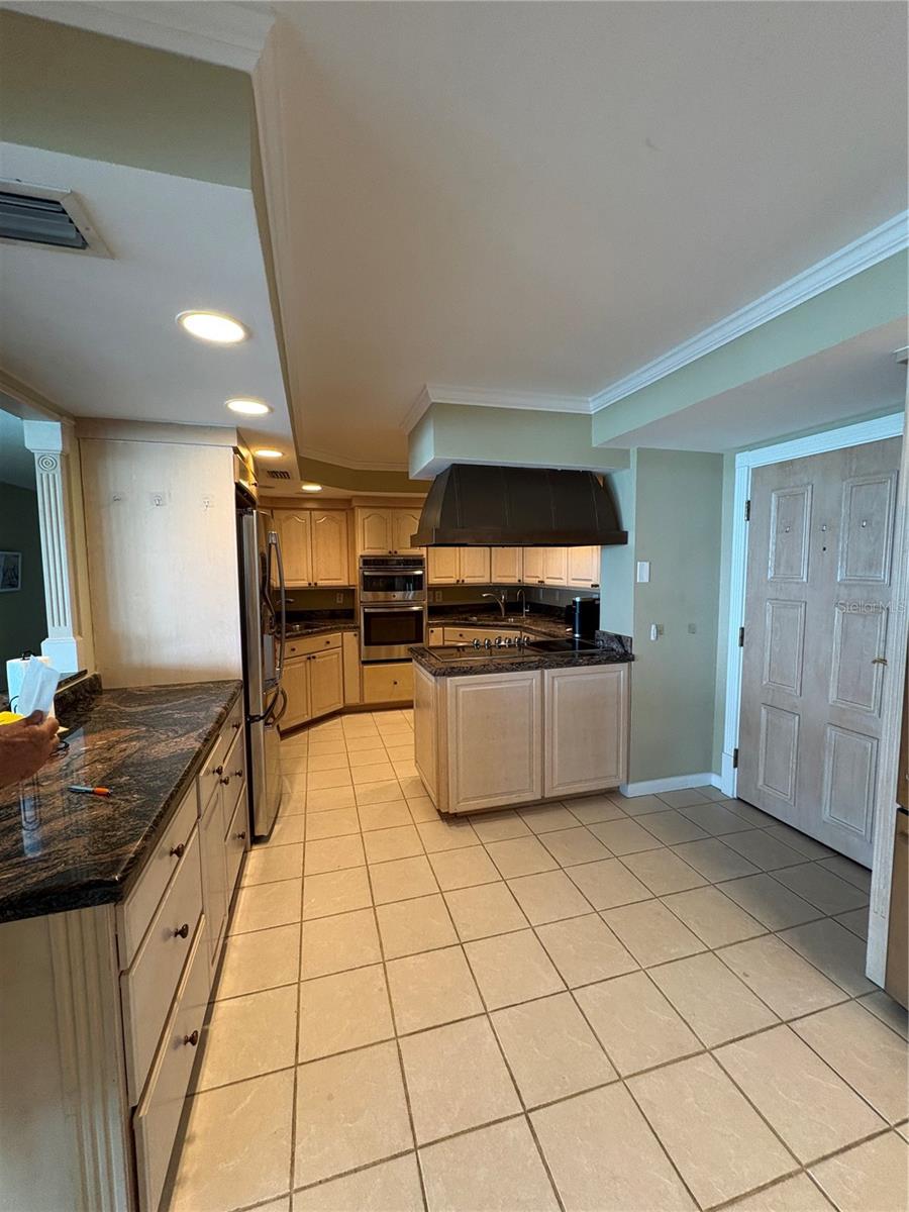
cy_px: 606
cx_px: 454
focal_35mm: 14
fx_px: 490
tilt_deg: -3.1
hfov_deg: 85.7
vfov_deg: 102.1
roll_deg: +0.6
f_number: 2.2
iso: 250
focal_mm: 2.22
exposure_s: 1/60
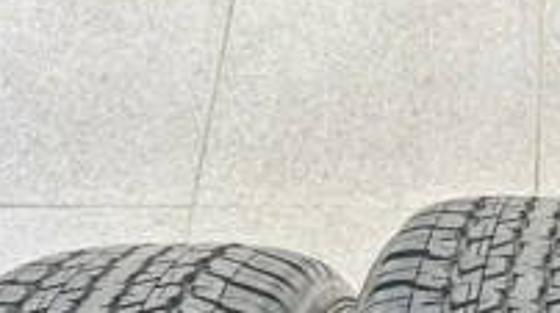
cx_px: 679
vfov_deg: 13.5
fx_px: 1231
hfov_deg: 23.4
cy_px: 493
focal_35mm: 83
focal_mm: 6.86
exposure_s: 1/121
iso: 64
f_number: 1.78
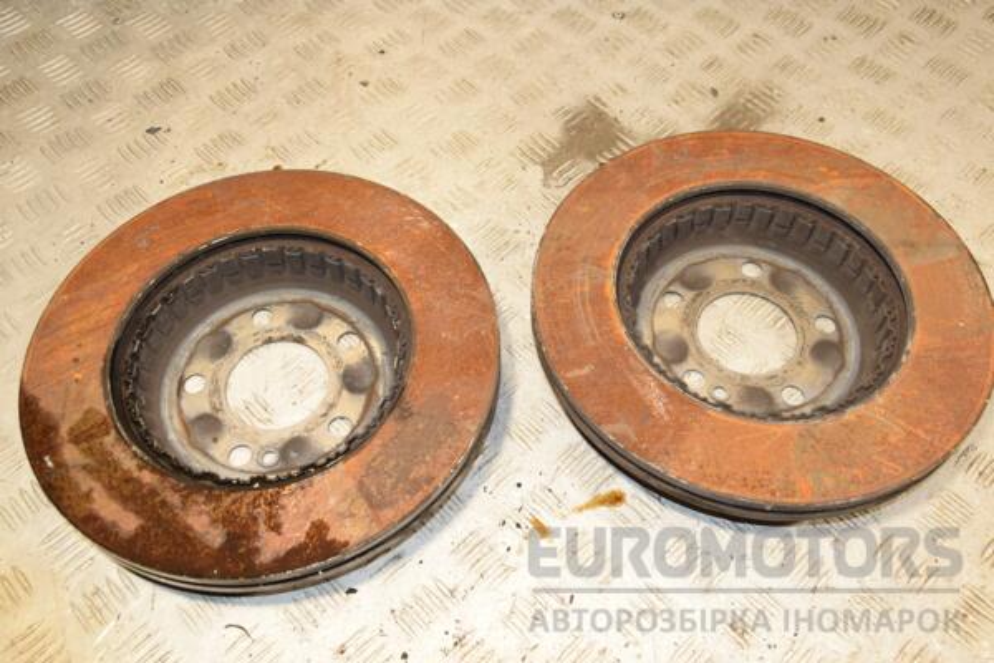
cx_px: 497
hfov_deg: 53.1
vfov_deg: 36.9
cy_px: 332
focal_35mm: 36
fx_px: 994
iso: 800
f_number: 6.3
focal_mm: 24
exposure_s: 1/200
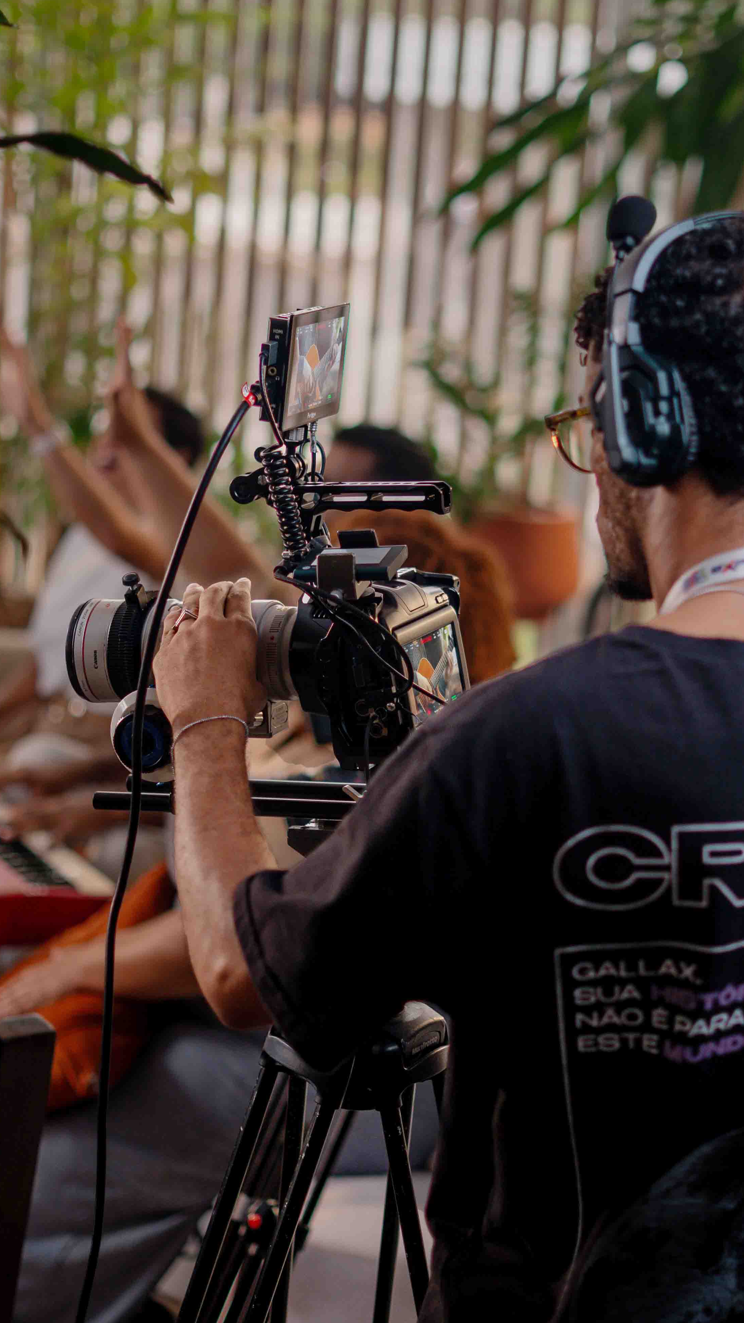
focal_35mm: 79
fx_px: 2770
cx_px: 439
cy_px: 663
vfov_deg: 26.8
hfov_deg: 15.3
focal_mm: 50
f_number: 1.8
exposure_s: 1/250
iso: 250
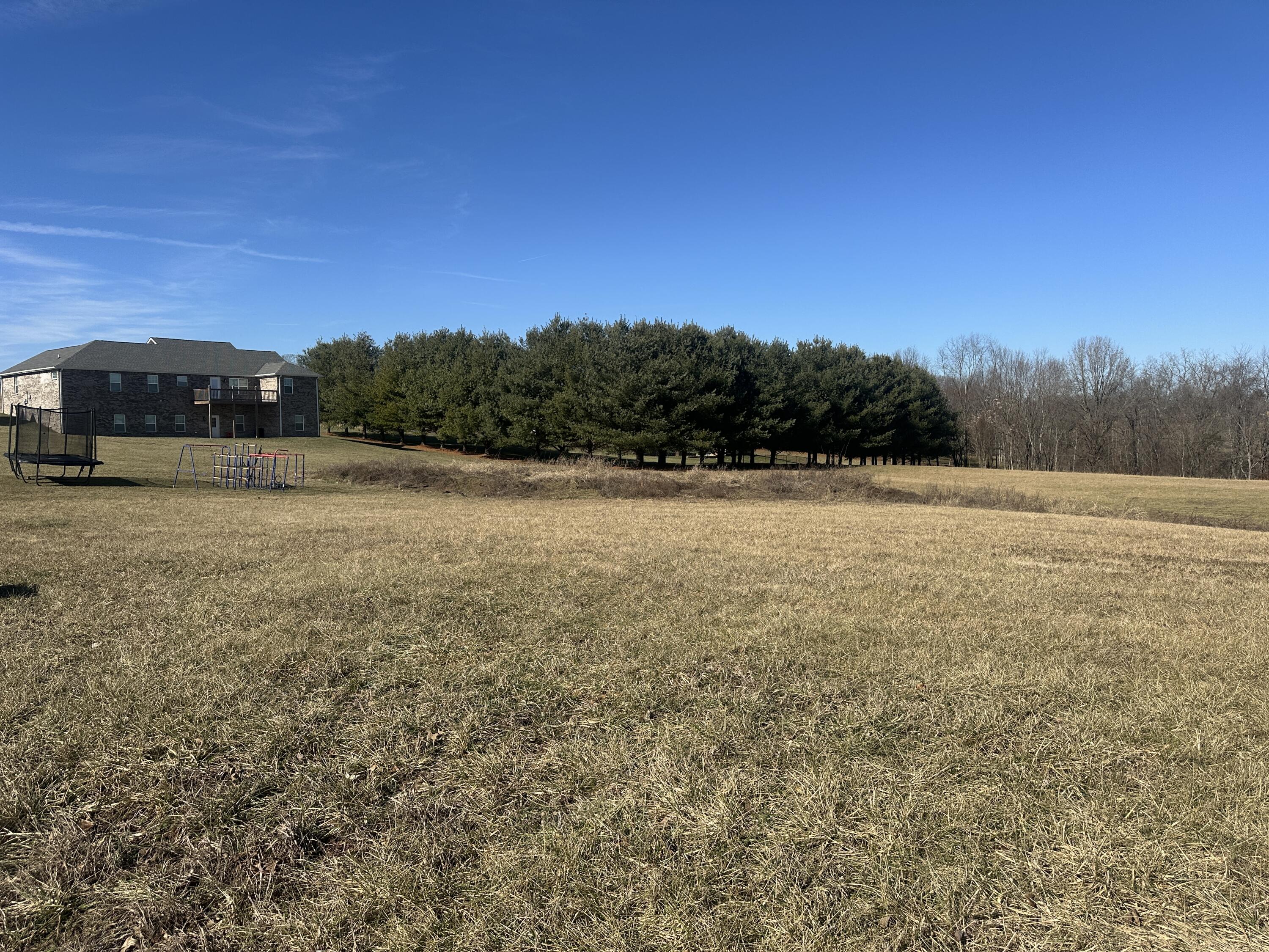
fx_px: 880
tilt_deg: -2.5
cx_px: 634
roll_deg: +0.4
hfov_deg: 71.6
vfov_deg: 56.8
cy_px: 476
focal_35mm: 24
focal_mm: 6.86
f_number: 1.78
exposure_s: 1/5848
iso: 80
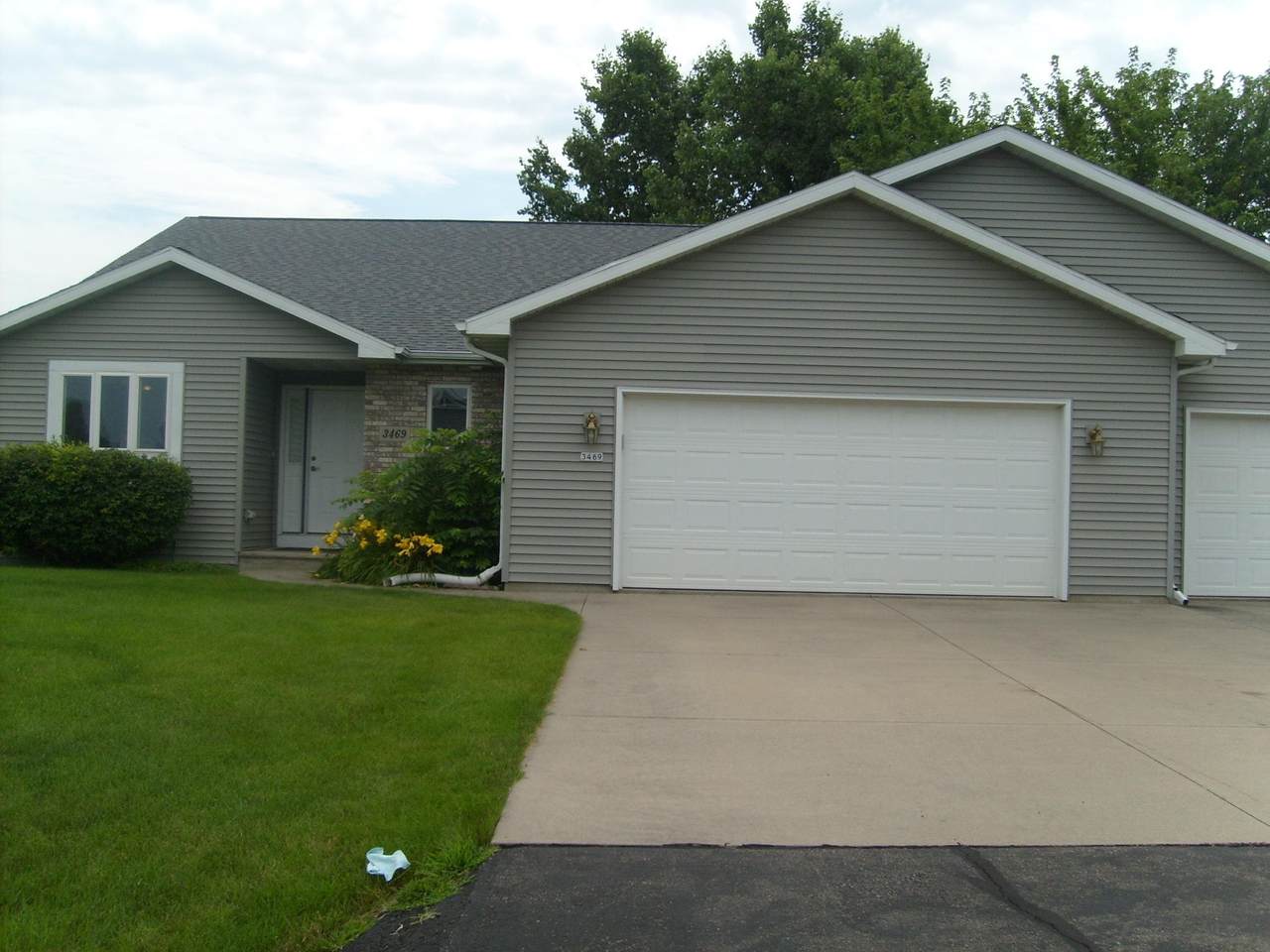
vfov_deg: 40.7
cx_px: 635
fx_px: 1284
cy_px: 476
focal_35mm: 35
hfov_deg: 52.6
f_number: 7.1
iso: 80
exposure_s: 1/250
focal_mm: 5.8
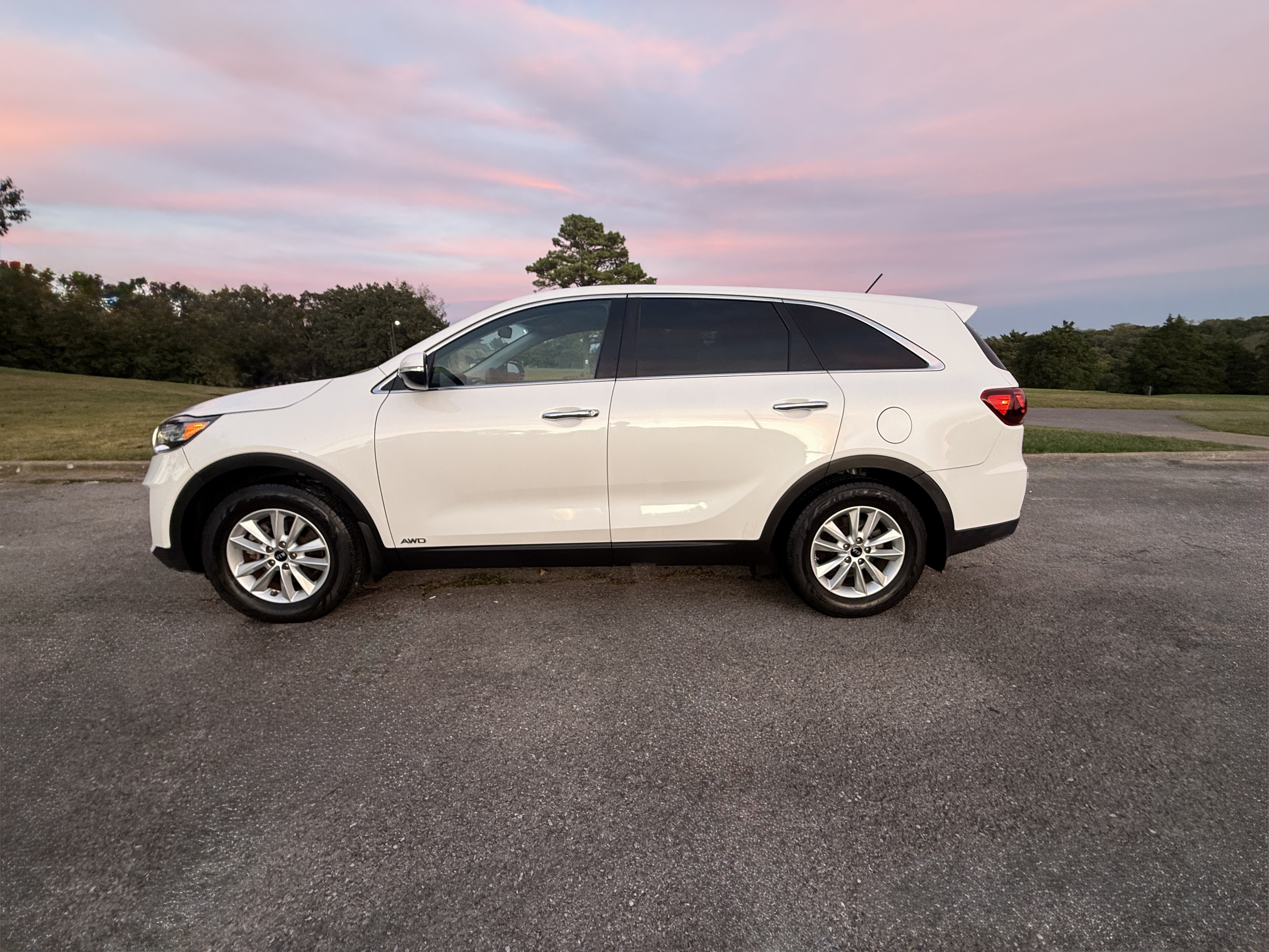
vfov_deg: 85.7
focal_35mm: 14
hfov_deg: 102.1
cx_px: 634
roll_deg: +3.0
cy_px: 476
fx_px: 513
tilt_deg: -13.2
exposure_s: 1/31
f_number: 2.2
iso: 100
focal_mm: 2.22
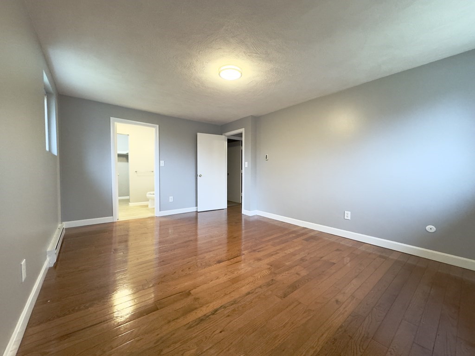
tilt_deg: -2.6
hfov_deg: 102.1
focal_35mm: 14
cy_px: 178
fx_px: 192
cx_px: 238
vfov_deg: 85.7
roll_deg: -0.1
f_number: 2.2
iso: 400
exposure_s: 1/60
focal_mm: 2.22
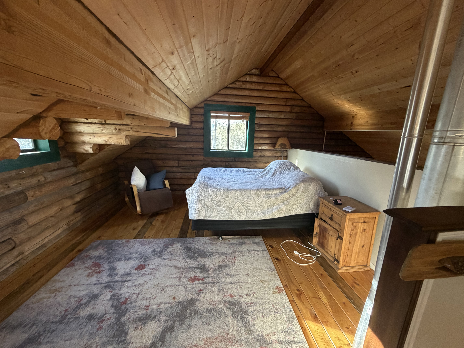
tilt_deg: -13.1
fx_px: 188
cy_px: 174
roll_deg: -1.1
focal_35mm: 14
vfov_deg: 85.7
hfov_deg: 102.1
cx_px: 232
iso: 320
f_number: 2.2
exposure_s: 1/121
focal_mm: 2.22
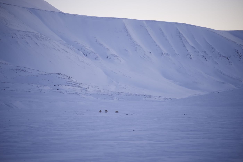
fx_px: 1073
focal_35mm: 159
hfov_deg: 12.9
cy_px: 81
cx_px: 122
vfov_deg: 8.6
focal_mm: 159
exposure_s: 1/320
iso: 500
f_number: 2.8
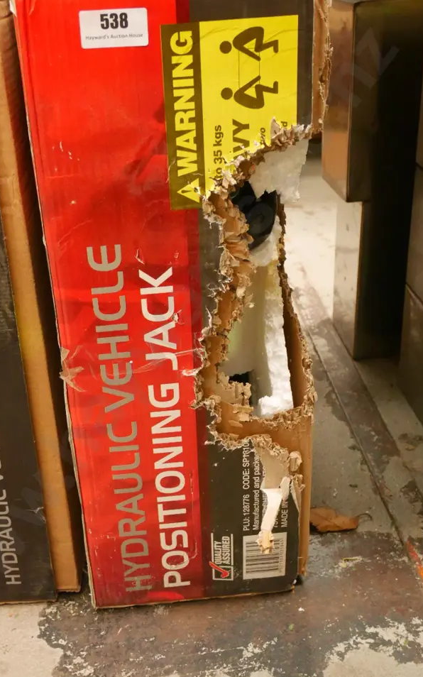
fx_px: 756
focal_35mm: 41
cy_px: 329
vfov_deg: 48.2
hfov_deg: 31.1
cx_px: 166
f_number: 4.2
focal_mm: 18
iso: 3200
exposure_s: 1/40
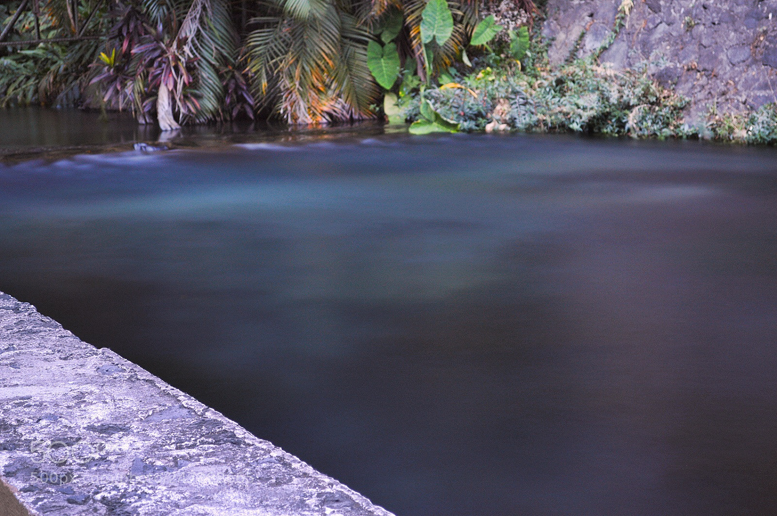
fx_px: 1779
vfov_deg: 16.5
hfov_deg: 24.6
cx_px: 388
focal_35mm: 82
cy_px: 258
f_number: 5.6
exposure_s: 30
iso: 100
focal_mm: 55
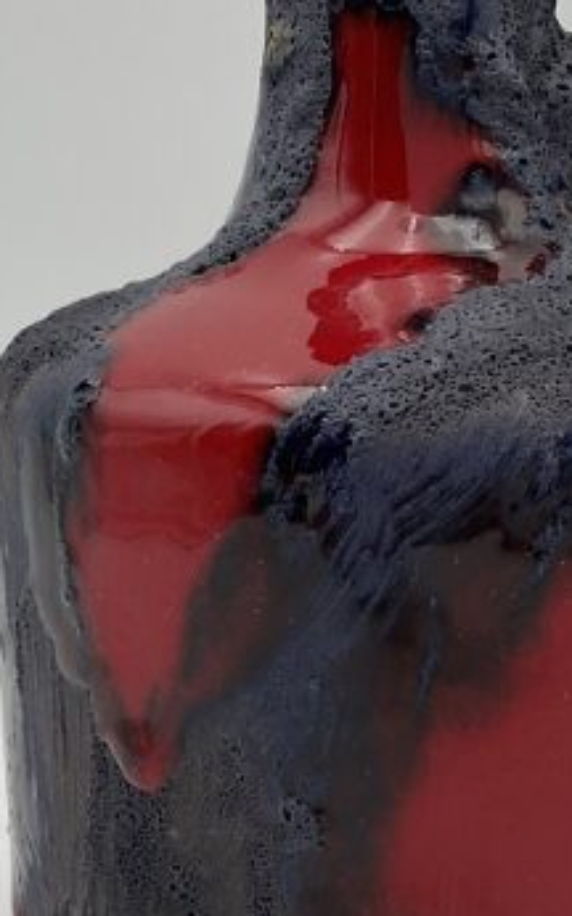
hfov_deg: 18.2
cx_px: 426
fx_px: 1772
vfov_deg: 29.0
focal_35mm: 71
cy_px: 458
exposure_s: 1/279
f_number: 1.8
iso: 16
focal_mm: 3
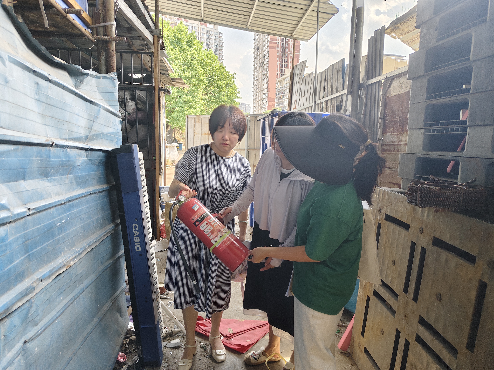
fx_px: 328
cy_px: 185
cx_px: 247
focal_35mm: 23
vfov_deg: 58.9
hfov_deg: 73.9
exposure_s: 1/109
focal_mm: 5.56
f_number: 1.88
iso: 130
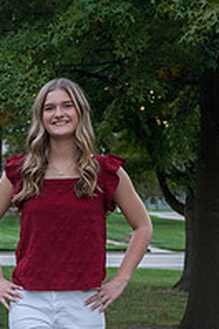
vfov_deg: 15.3
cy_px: 302
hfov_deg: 10.4
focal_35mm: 132
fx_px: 1204
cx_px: 60
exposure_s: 1/160
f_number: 4.5
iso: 2000
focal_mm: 58
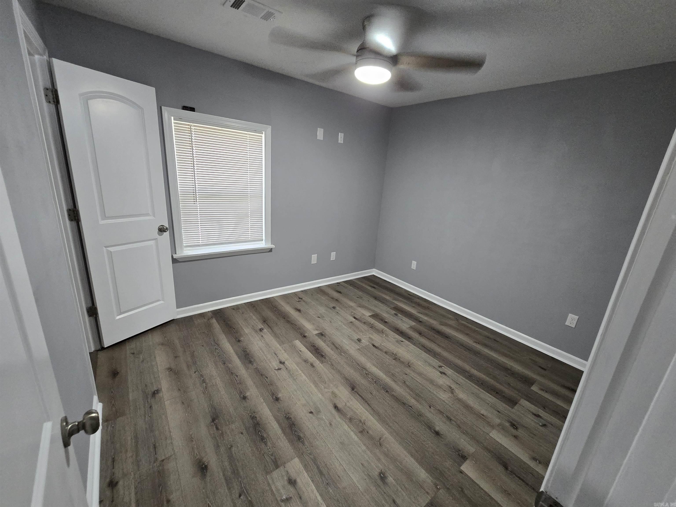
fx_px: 254
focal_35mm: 13
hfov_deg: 106.2
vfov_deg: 89.9
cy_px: 254
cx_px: 338
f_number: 2.2
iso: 500
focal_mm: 2.2
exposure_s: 1/60
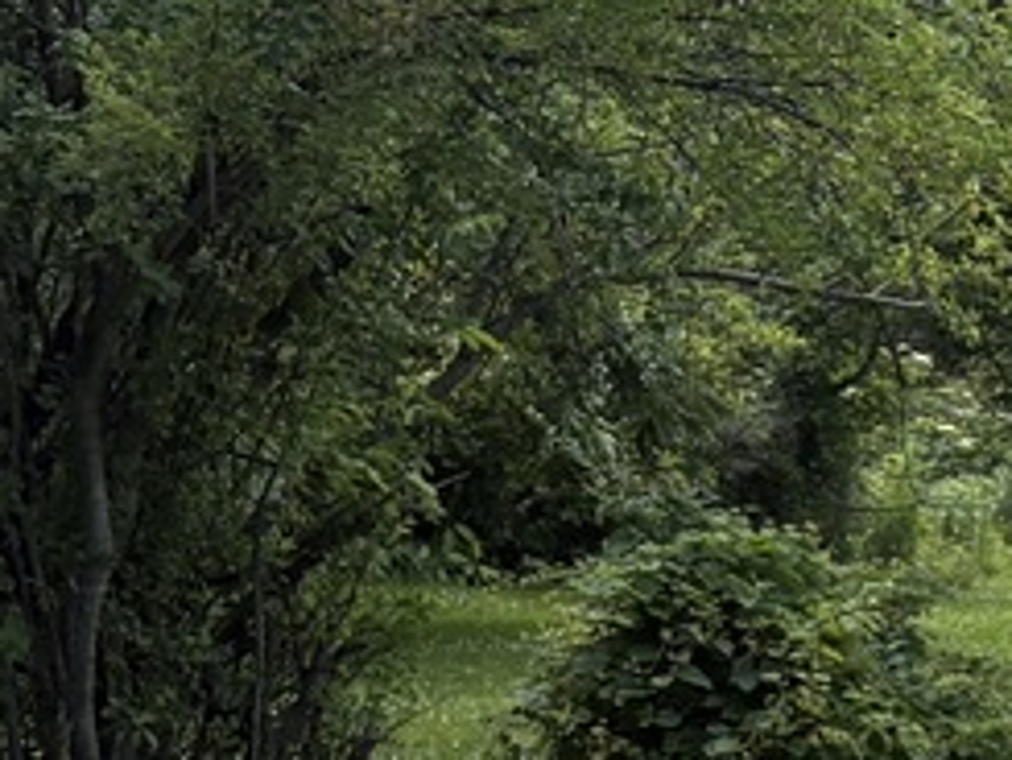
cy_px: 595
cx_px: 2619
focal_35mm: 153
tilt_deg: -2.3
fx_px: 4475
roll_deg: -2.5
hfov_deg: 10.6
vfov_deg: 9.7
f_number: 1.6
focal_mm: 5.96
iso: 50
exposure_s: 1/1799
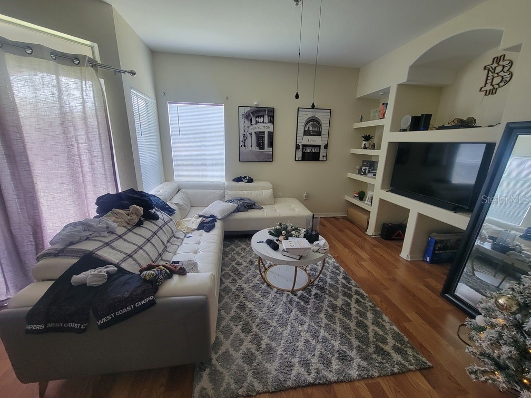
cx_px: 266
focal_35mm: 13
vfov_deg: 89.9
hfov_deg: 106.2
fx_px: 199
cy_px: 199
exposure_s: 1/60
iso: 160
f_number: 2.2
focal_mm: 2.2
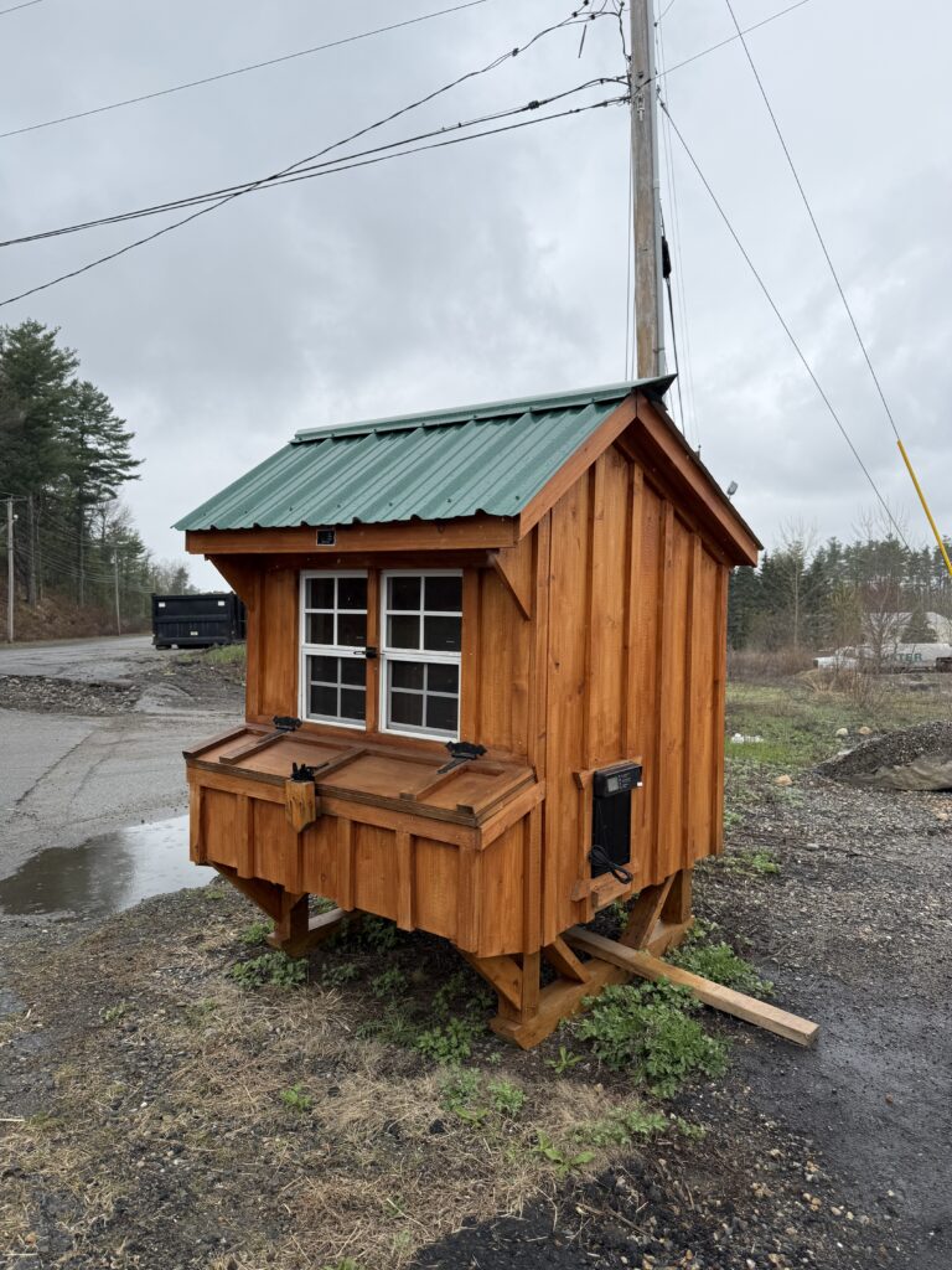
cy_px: 635
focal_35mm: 24
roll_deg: +0.4
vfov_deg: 71.6
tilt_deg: +1.5
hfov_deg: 56.8
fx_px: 880
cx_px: 476
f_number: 1.78
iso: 80
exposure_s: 1/1091
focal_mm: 6.76
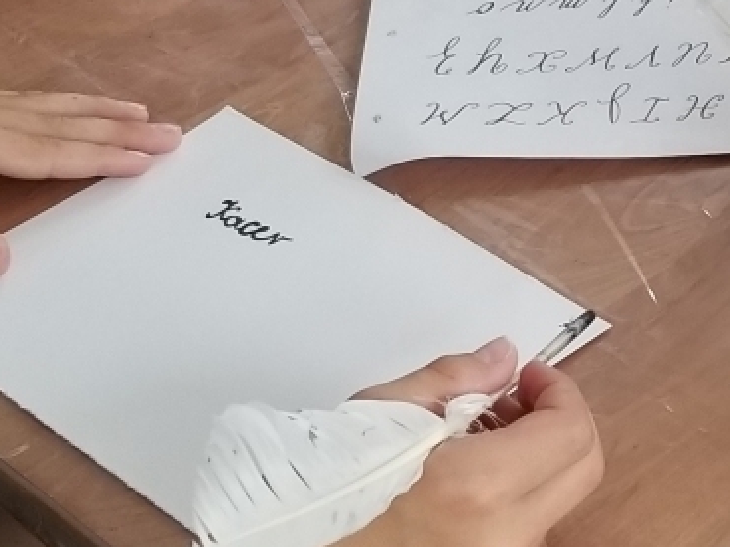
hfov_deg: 16.9
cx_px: 791
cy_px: -6
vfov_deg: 12.9
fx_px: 2383
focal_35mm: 113
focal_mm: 4.25
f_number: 1.7
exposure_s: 1/120
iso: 100
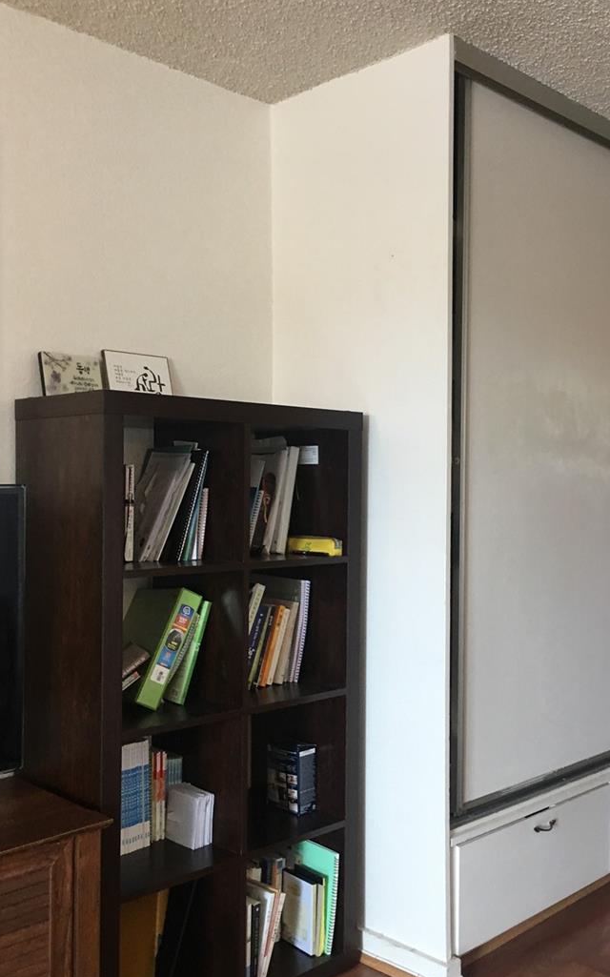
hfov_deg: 35.2
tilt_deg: -1.8
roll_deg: -0.1
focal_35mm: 36
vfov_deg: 54.0
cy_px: 522
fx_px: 958
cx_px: 353
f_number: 2.2
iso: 50
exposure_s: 1/15
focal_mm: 4.15
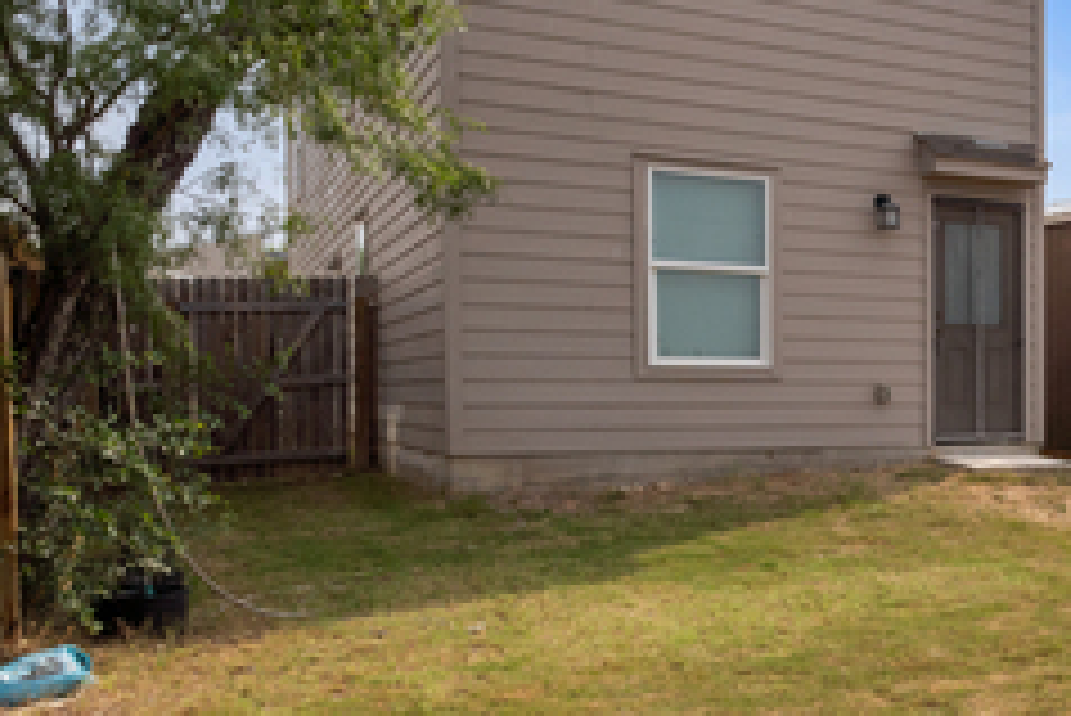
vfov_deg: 30.0
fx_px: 1320
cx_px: 1318
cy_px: 498
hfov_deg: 34.3
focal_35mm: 44
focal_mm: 11
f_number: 10
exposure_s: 1/500
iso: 100
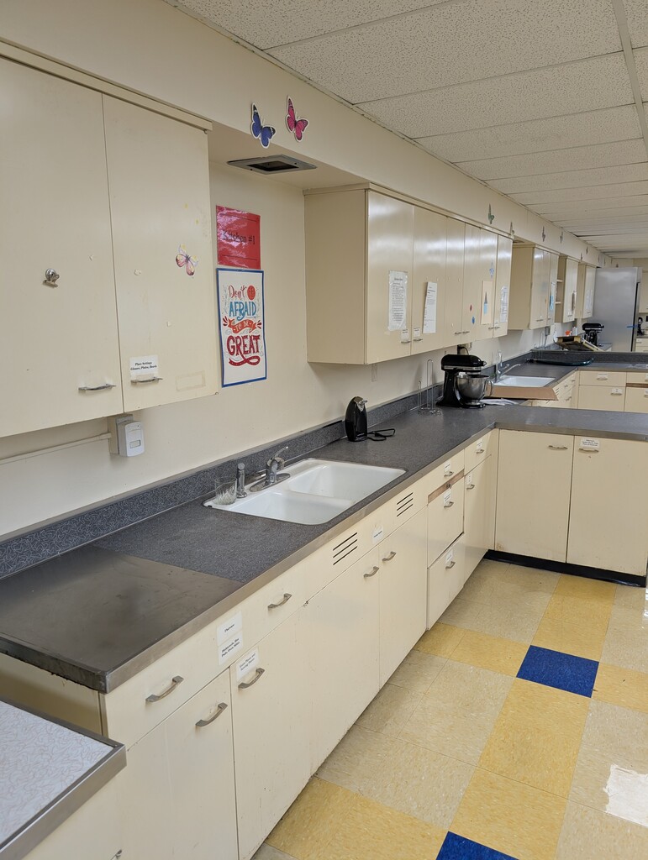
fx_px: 598
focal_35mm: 24
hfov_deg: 56.9
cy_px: 430
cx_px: 324
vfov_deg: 71.5
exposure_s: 1/39.8
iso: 43
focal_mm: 6.9
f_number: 1.68
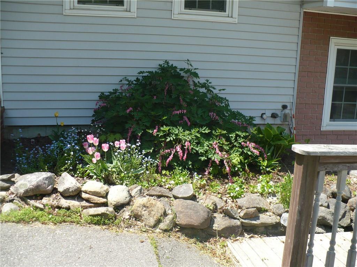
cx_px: 178
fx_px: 382
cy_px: 134
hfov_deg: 50.1
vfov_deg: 38.7
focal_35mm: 37
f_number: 2.8
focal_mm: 6.1
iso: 100
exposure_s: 1/500
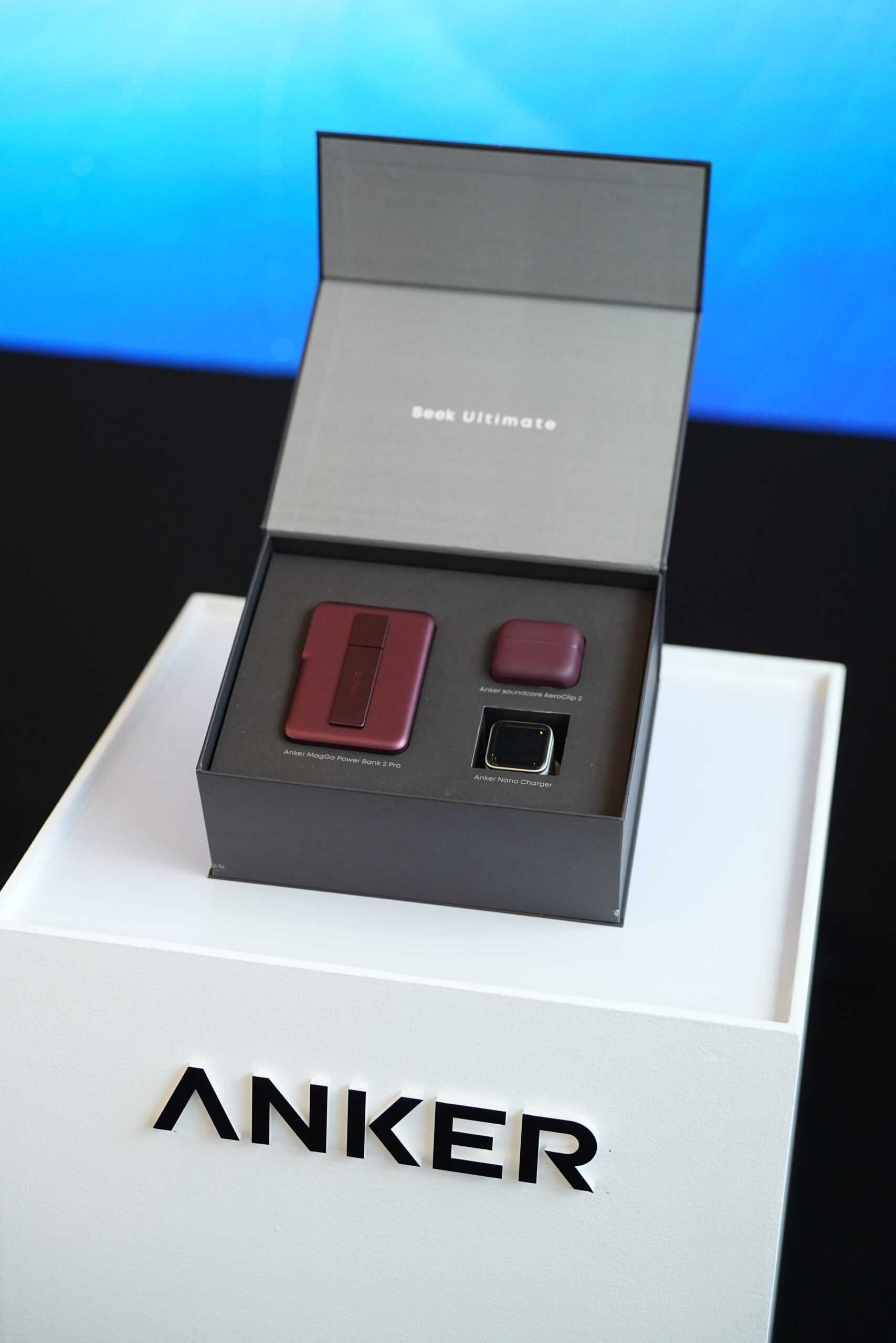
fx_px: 2575
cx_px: 448
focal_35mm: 69
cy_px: 672
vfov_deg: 29.2
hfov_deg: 19.7
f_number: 2.8
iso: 2000
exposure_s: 1/250
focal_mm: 69
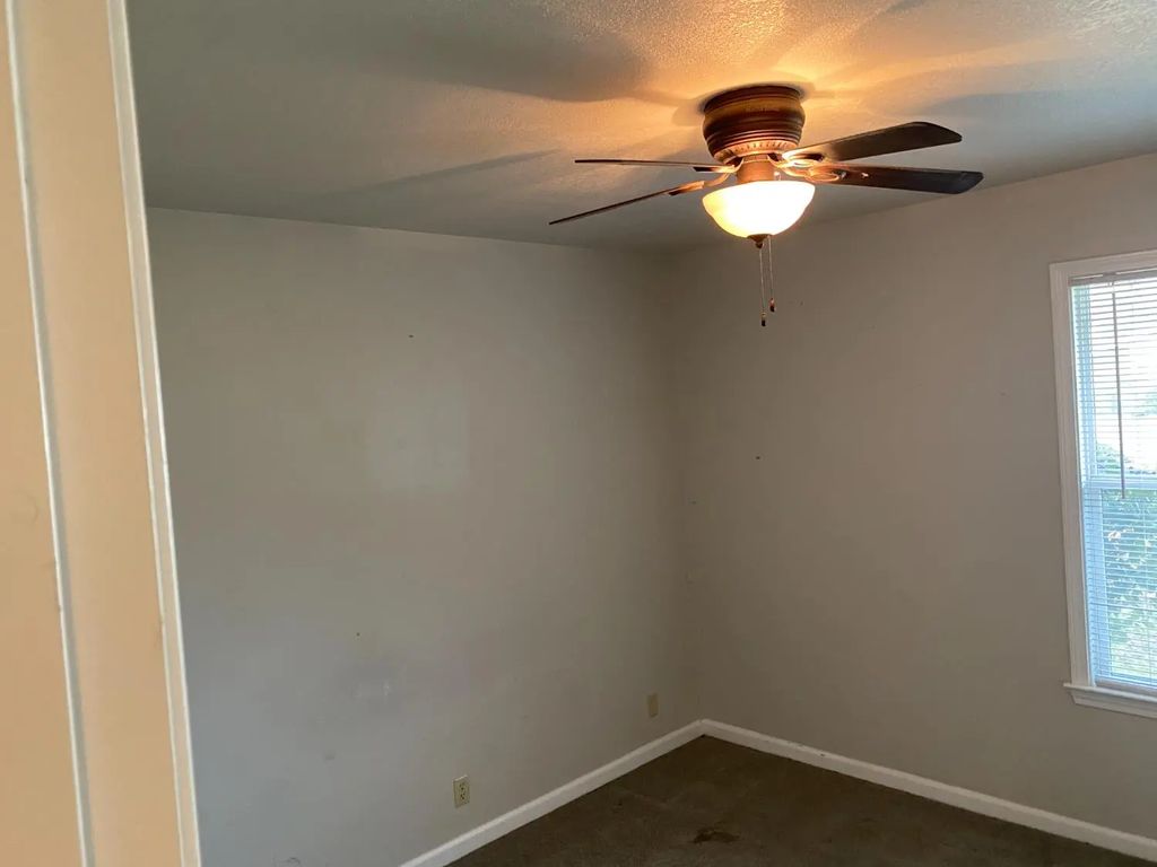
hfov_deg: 67.3
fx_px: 869
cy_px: 434
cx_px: 578
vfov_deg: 53.1
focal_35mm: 26
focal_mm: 4.25
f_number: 1.8
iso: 320
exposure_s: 1/60
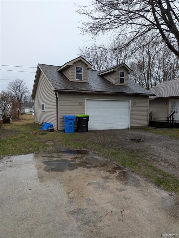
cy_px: 119
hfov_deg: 56.9
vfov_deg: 71.5
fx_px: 165
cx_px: 90
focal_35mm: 24
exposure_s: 1/256
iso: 22
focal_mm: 6.9
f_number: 1.68
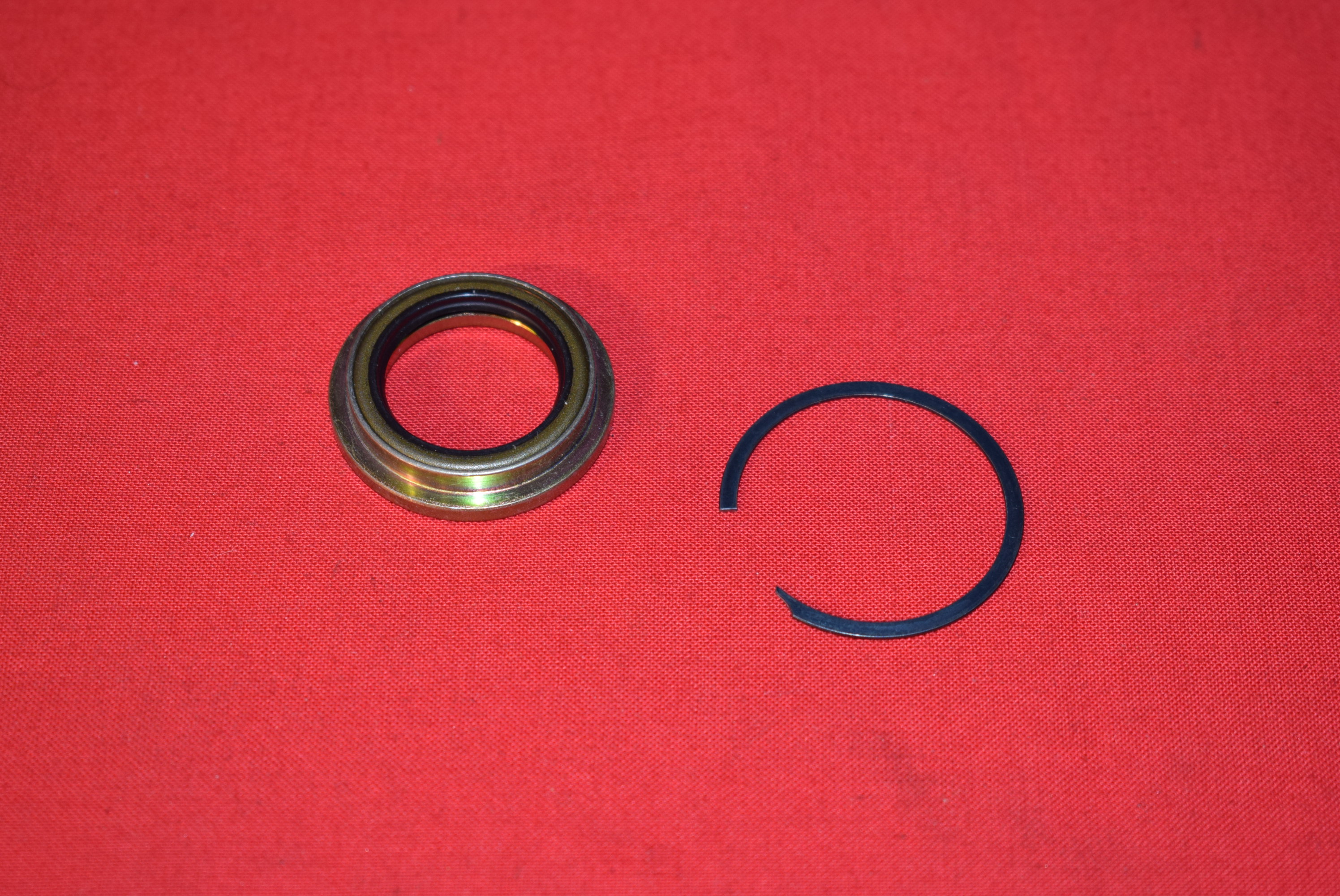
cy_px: 448
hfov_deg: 24.6
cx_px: 670
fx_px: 3073
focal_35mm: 82
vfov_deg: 16.6
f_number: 5.6
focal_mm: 55
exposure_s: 1/30
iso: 400
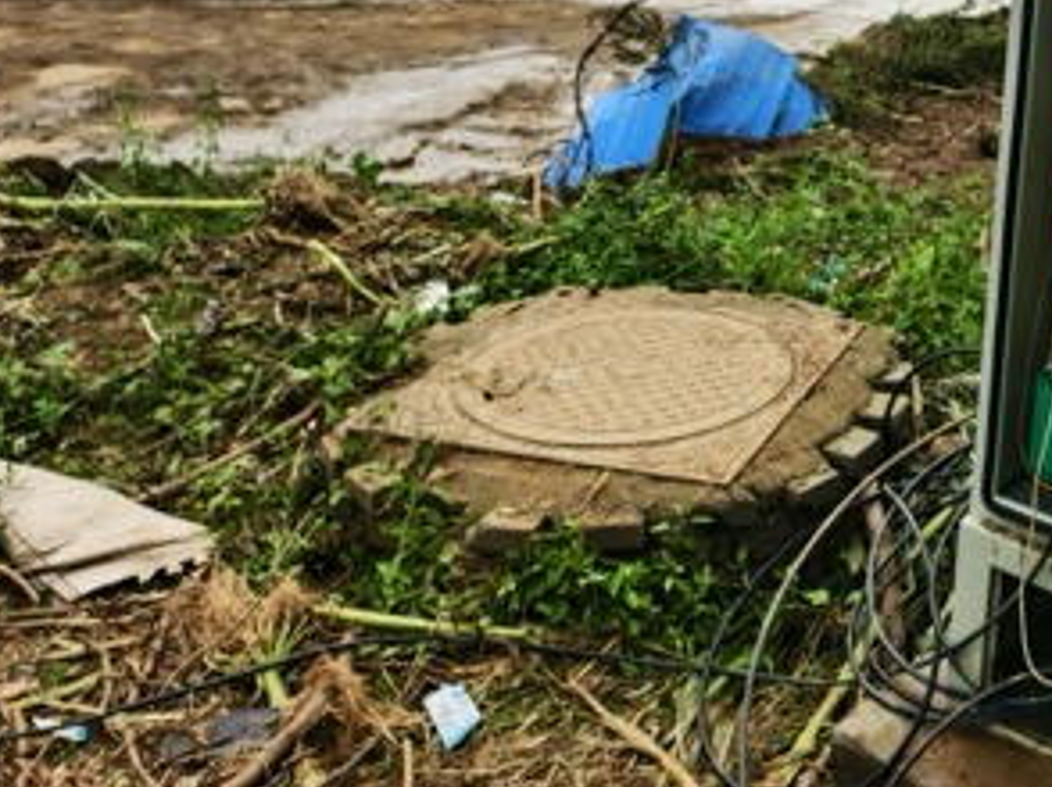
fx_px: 1427
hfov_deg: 36.8
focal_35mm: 47
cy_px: 18
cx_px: 1023
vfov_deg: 29.0
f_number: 1.57
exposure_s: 1/500
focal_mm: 6.54
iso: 72
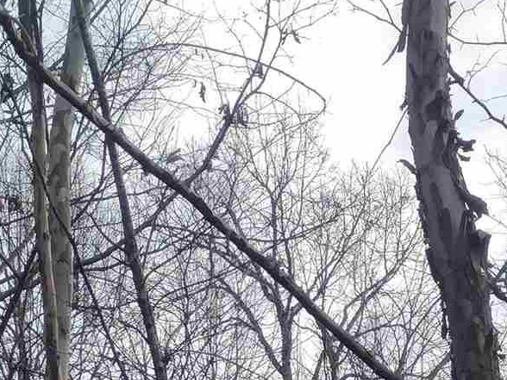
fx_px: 2065
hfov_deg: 13.9
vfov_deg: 9.3
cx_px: 126
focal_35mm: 141
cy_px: 940
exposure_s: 1/810
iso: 100
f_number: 1.7
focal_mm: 4.71
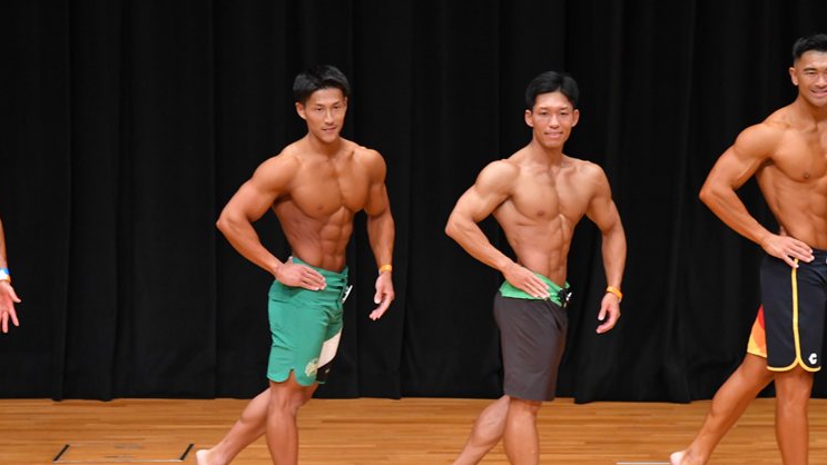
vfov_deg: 4.1
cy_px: 277
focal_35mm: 295
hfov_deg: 7.3
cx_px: 403
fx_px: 6469
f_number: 5.6
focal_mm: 180
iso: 4000
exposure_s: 1/400
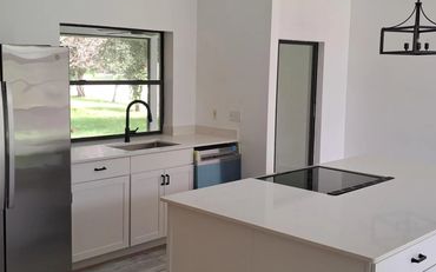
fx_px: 523
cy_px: 113
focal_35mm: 44
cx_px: 198
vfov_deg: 29.1
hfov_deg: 45.2
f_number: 1.8
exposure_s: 1/60
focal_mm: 5.23
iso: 50
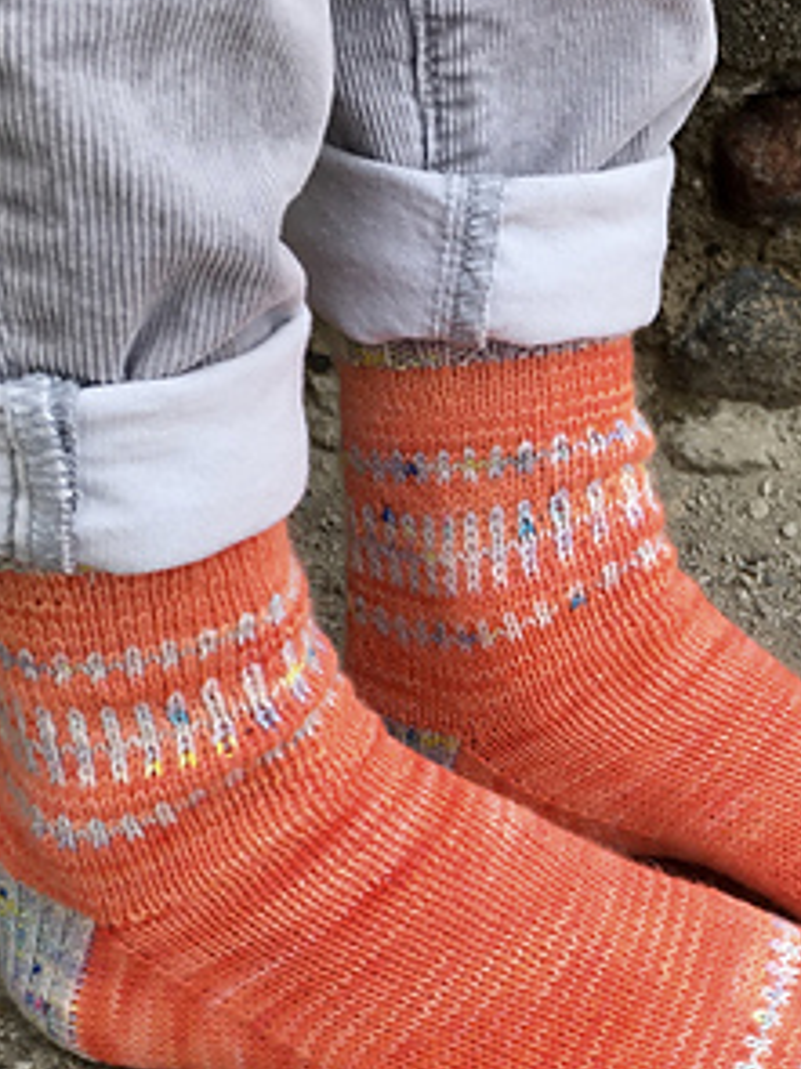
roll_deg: -0.9
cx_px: 692
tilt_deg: -37.6
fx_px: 1945
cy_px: 812
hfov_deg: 22.8
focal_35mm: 63
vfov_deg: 30.2
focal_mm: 4.15
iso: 25
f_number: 2.2
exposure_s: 1/60
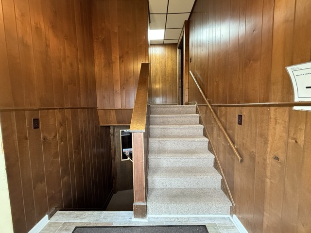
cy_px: 116
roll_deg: +0.8
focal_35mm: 14
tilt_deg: -4.3
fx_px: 126
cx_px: 156
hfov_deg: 102.1
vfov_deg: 85.7
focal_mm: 2.22
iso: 640
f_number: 2.2
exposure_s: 1/60
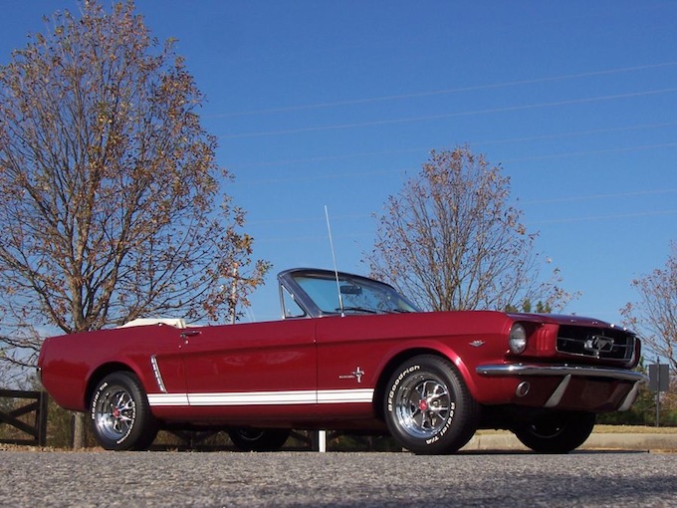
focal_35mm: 66
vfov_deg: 22.3
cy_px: 254
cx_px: 338
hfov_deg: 29.4
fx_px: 1291
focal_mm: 10.8
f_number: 6.7
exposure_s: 1/350
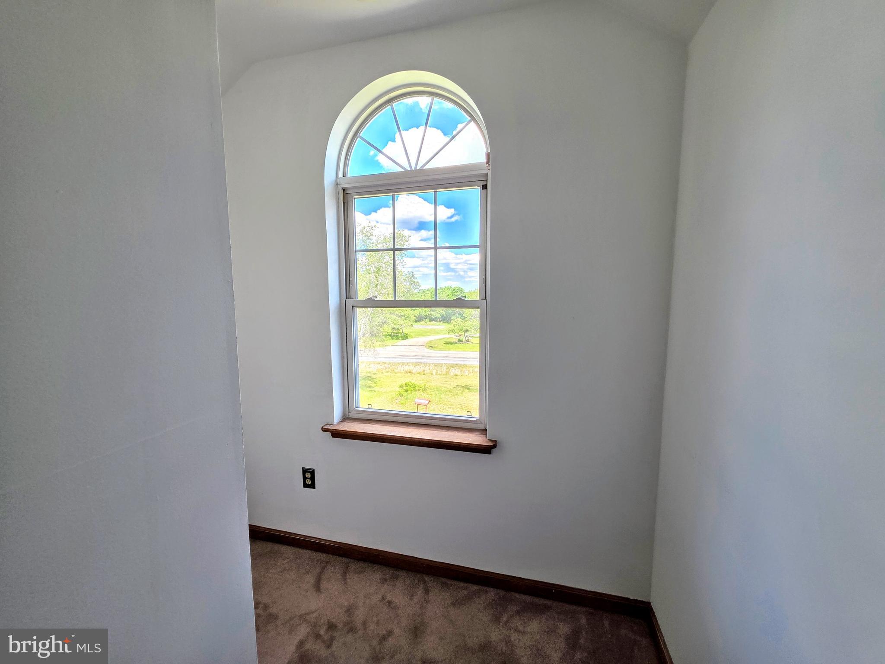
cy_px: 332
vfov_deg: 89.9
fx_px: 332
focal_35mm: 13
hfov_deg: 106.2
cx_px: 442
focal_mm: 2.2
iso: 100
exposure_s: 1/359
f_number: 1.9
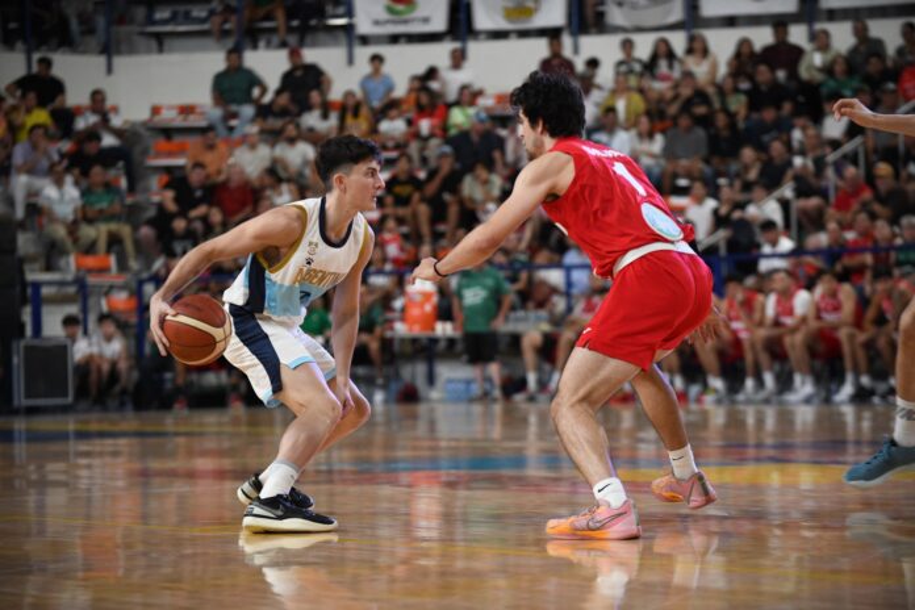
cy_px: 305
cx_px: 458
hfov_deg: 15.8
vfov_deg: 10.5
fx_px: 3304
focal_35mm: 130
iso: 4000
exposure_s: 1/800
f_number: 3.5
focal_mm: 130
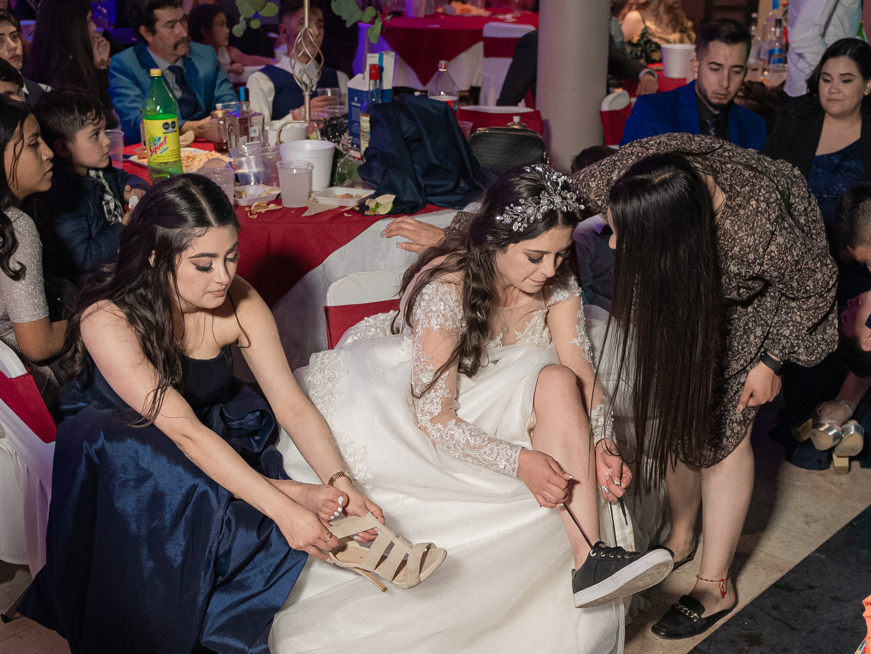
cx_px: 470
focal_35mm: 48
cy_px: 488
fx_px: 1208
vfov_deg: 29.8
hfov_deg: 39.6
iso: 4000
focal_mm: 28
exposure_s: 1/200
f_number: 3.5
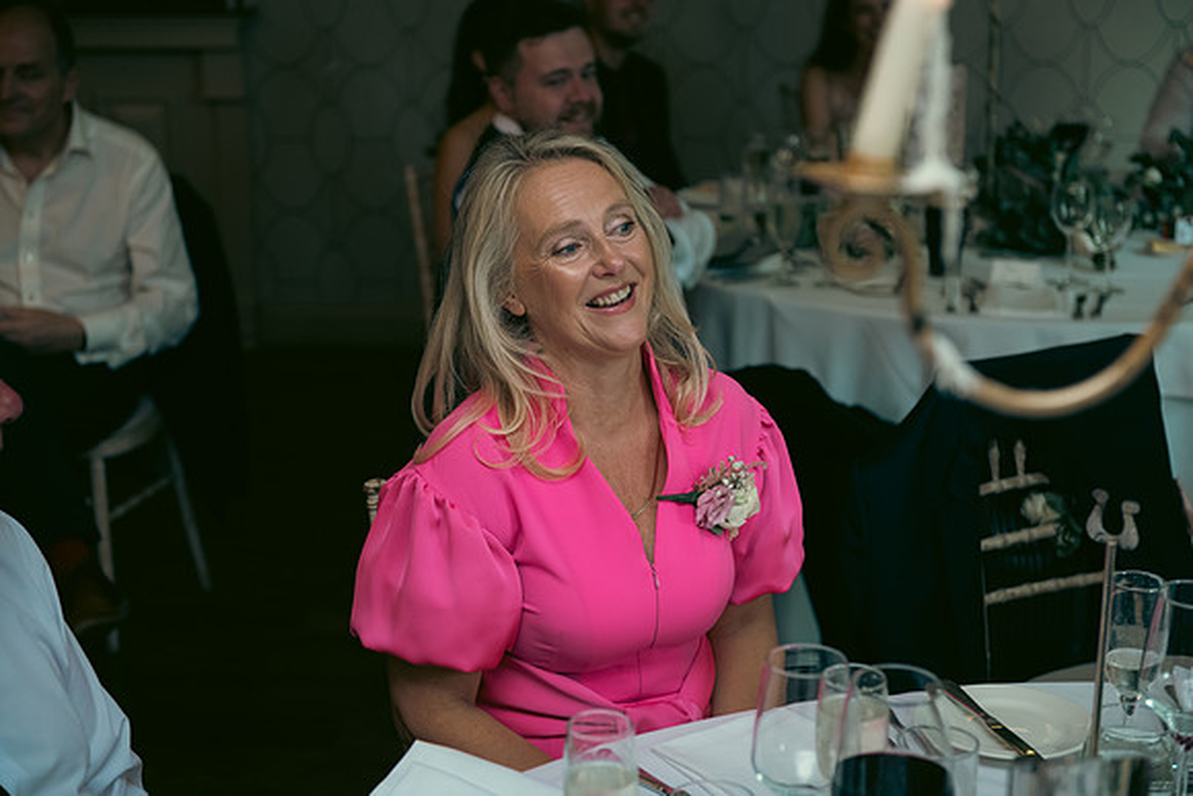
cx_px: 596
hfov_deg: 32.4
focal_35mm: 62
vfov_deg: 21.9
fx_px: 2055
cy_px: 398
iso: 400
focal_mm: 62
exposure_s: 1/160
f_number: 3.5
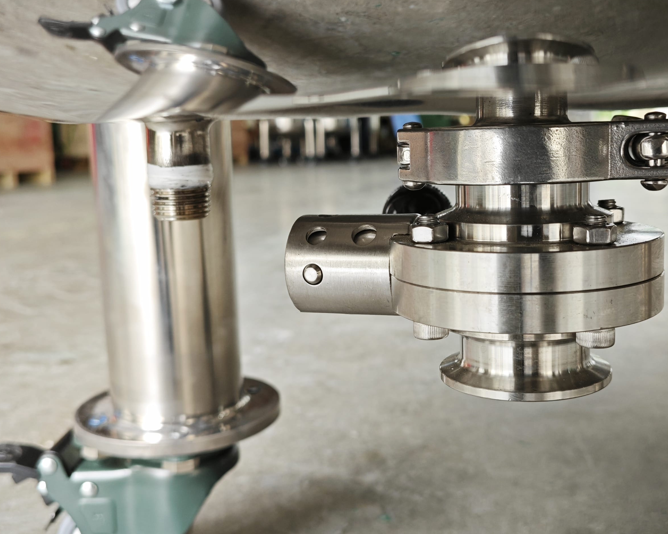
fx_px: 771
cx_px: 377
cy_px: 268
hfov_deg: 46.7
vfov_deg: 38.2
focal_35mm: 39
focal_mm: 5.43
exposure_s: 1/100
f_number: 1.8
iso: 125
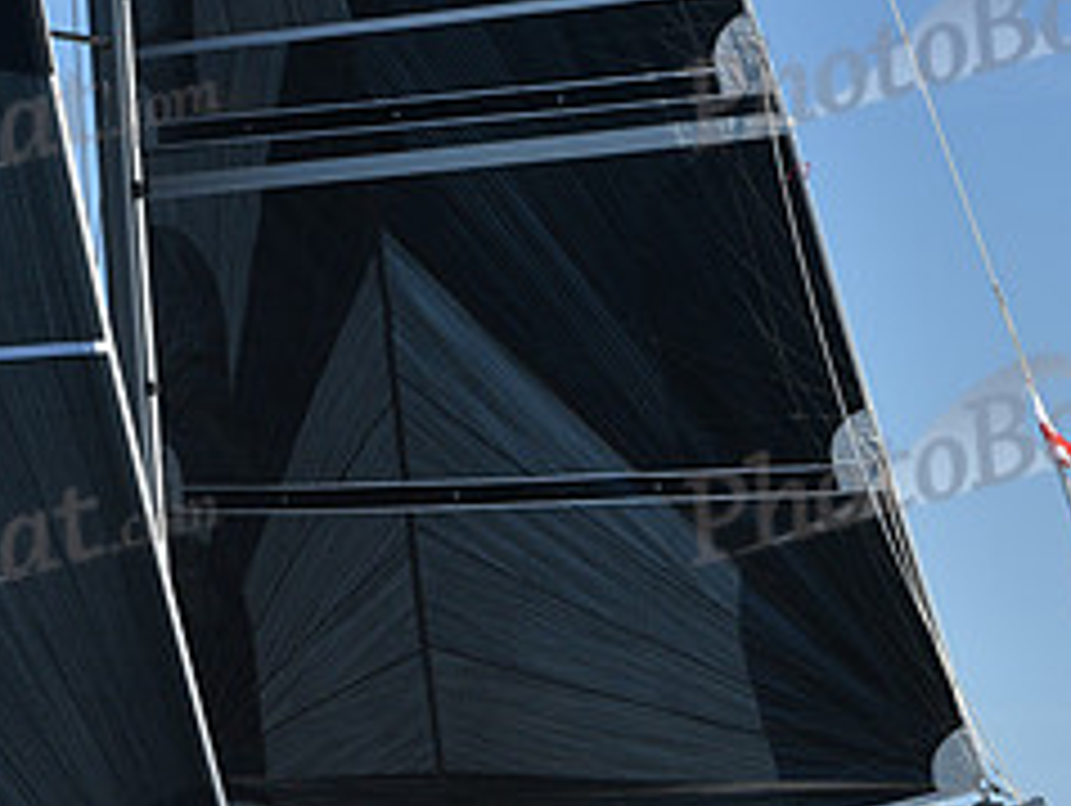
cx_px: 454
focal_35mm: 239
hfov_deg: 8.3
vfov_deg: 6.2
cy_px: 745
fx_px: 7402
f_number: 7.1
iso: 250
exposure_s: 1/1600
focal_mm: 102
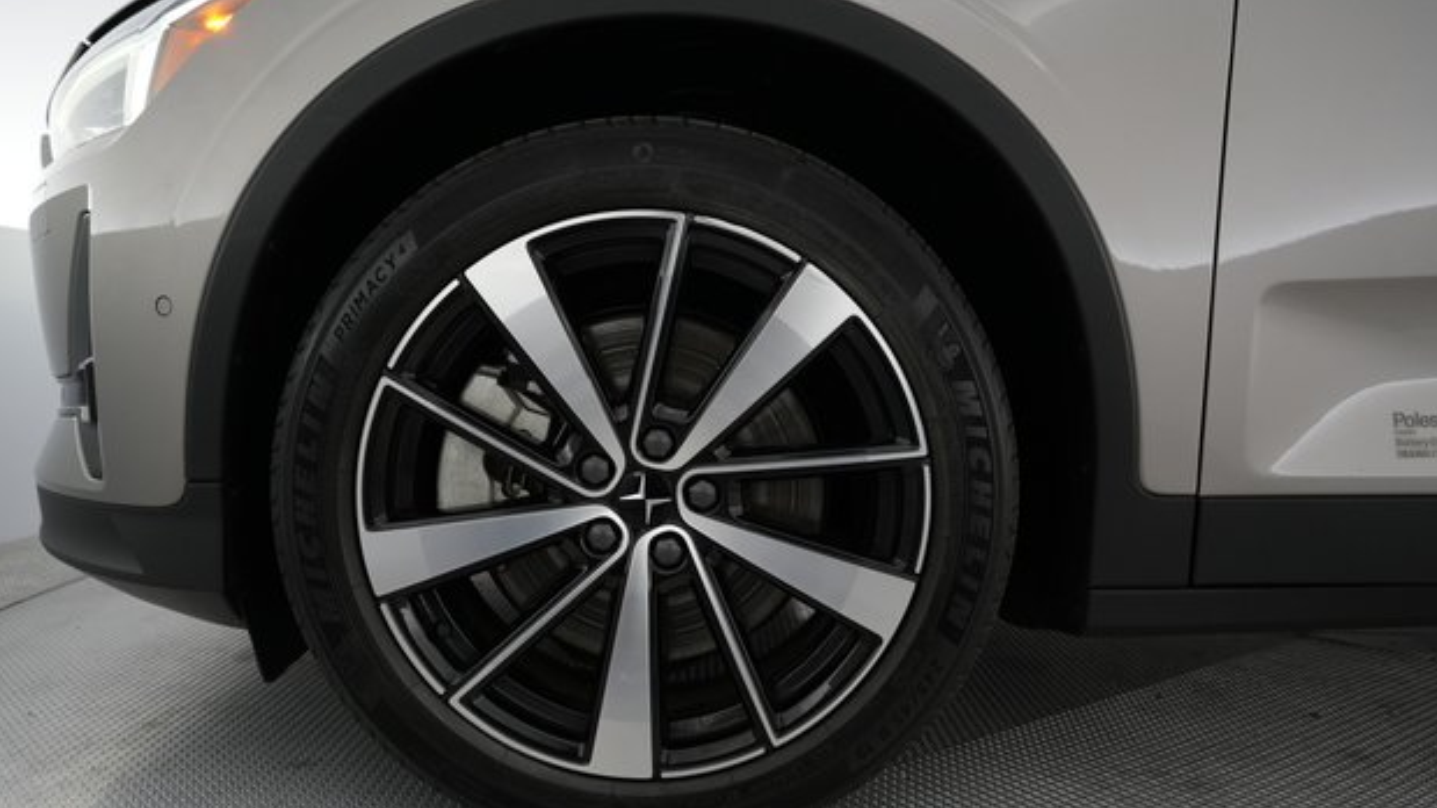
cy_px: 474
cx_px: 696
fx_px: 991
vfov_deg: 44.2
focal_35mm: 26
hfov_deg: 71.9
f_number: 4.5
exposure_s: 1/50
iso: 1250
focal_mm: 24
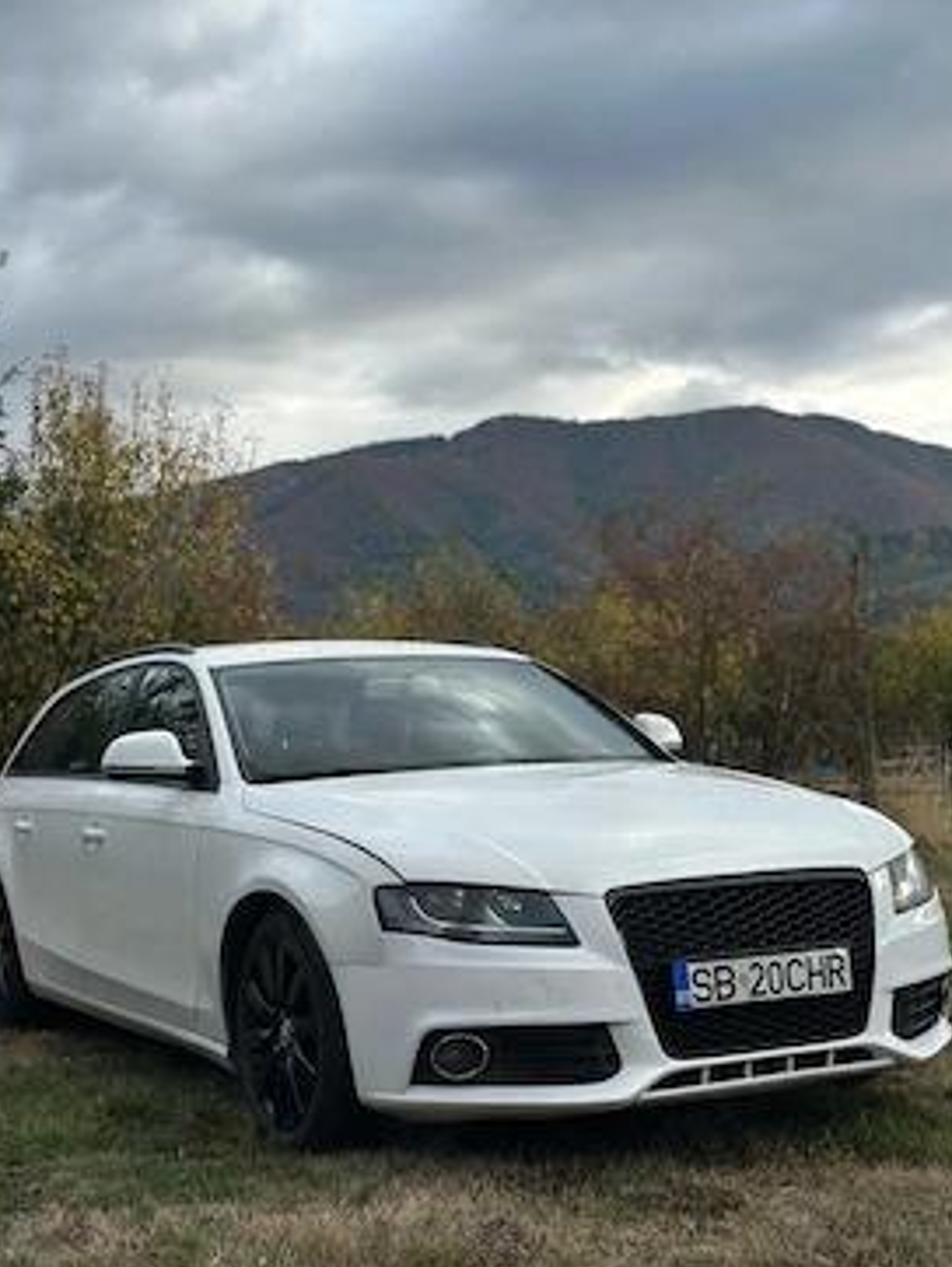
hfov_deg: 27.6
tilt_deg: +2.8
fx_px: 1941
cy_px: 637
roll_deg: +0.7
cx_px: 483
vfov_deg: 36.1
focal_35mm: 53
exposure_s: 1/1848
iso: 80
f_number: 1.78
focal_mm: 6.86
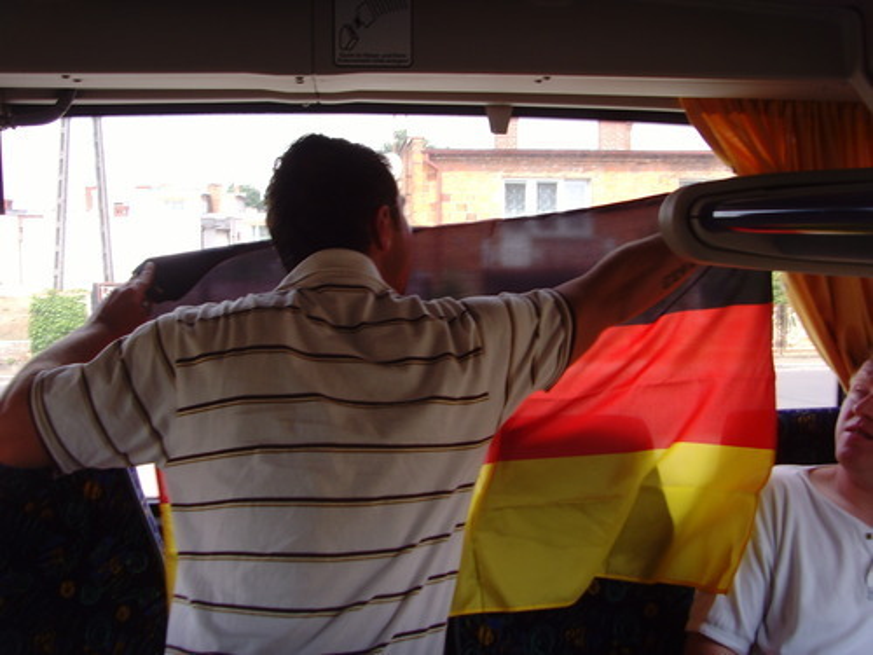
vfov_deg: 36.8
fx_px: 984
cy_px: 328
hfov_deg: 47.9
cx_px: 436
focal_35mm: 39
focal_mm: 6.6
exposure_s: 1/90
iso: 80
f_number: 3.5
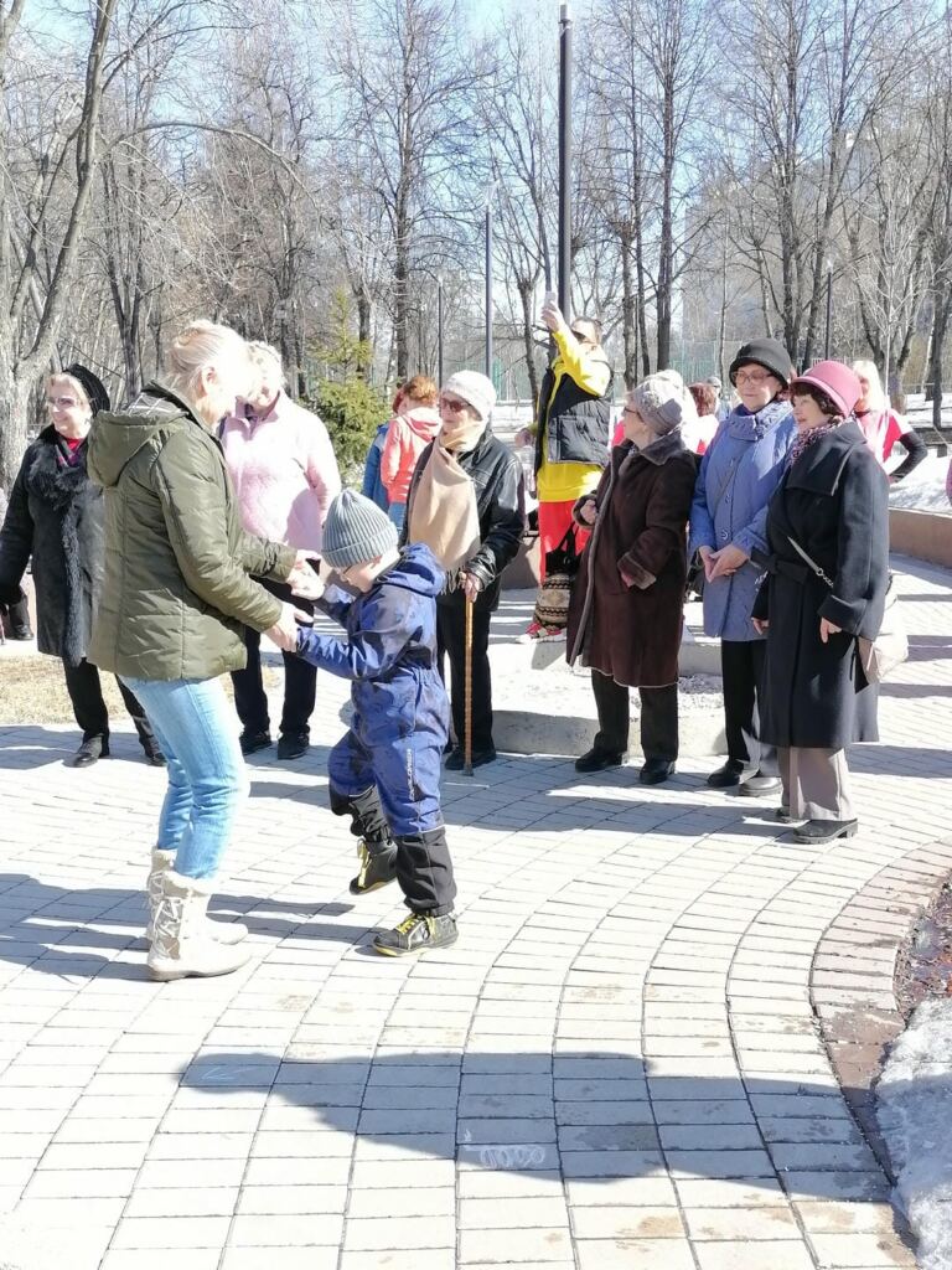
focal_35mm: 39
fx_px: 1430
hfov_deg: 36.8
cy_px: 635
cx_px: 476
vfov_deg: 47.9
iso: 50
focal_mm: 5.4
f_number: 1.8
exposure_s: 1/478
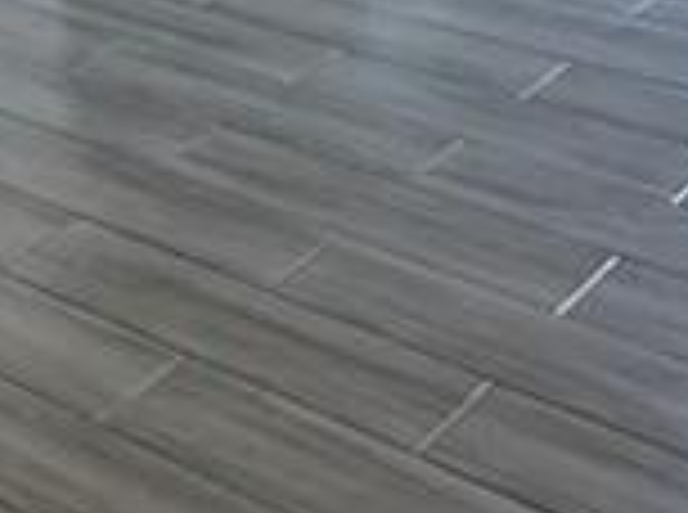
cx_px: -400
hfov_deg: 18.2
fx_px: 1864
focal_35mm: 94
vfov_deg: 13.3
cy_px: -544
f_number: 2.2
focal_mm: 2.22
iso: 250
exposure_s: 1/120
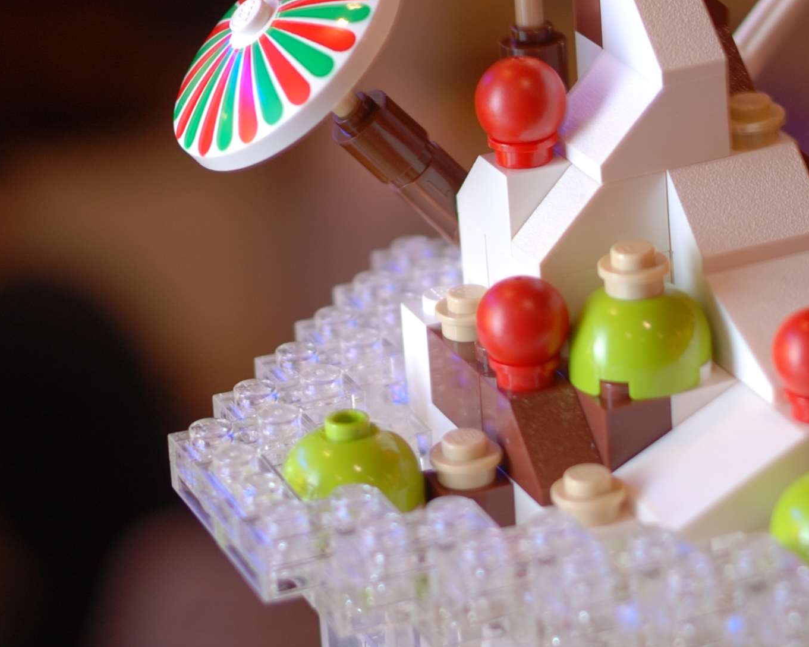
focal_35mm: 140
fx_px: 3360
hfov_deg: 13.7
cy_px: 245
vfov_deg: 11.0
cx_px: 538
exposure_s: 1/30
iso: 100
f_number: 3.2
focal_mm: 35
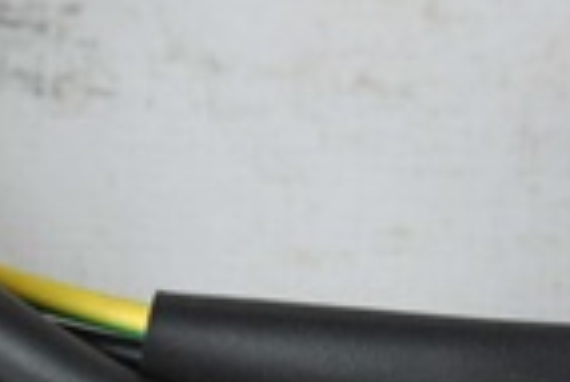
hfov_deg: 6.0
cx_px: 353
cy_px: -68
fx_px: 5475
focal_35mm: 345
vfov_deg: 4.0
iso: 200
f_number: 5.6
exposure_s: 1/15
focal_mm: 55
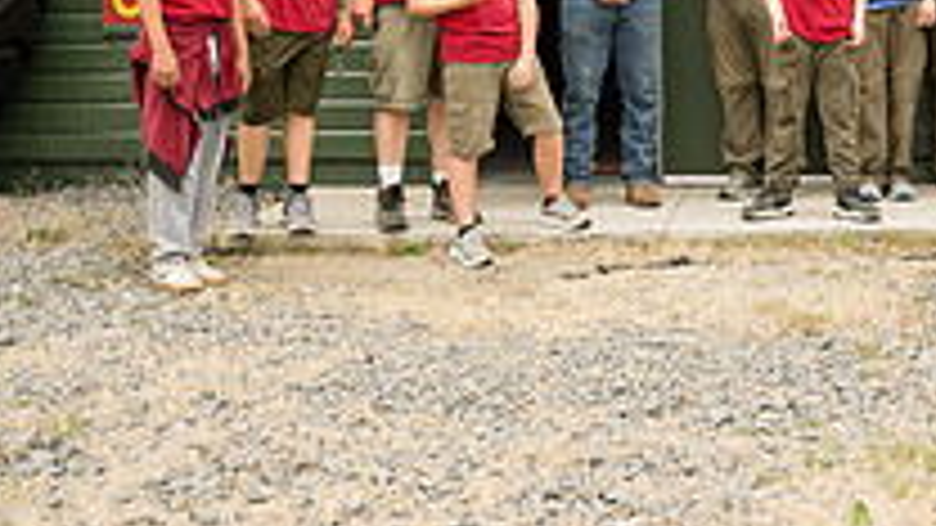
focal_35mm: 89
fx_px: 2209
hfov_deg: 23.1
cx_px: 904
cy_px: -142
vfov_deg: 13.2
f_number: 5
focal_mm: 30.5
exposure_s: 1/250
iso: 100
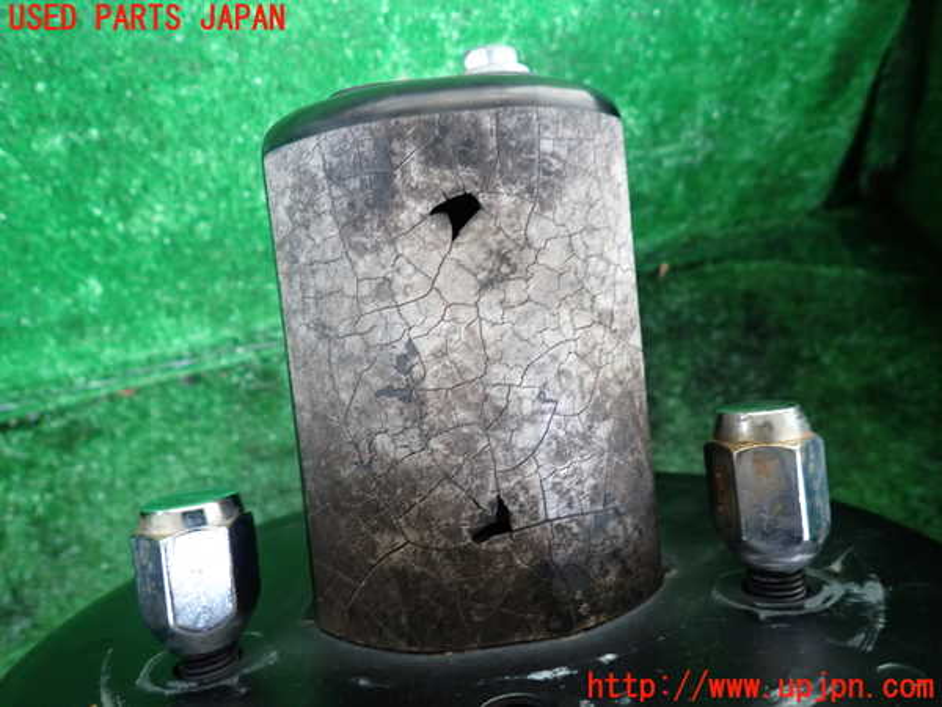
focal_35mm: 25
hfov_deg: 69.4
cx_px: 471
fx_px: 680
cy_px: 354
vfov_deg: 54.9
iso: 320
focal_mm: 4.5
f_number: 2
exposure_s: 1/30
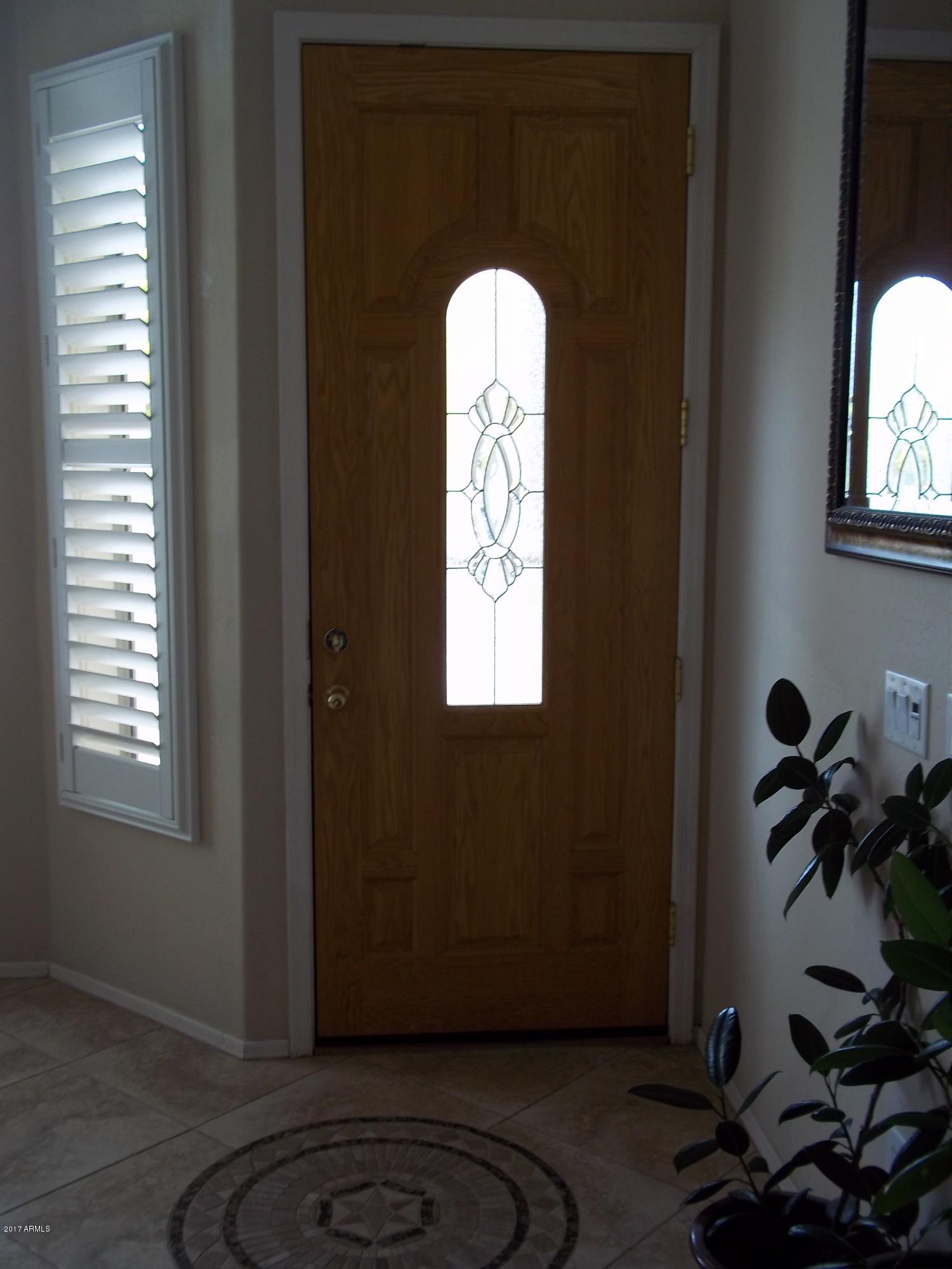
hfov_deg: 39.7
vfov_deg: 51.4
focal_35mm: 36
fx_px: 1320
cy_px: 634
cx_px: 476
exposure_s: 1/30
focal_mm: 6.5
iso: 80
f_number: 3.1
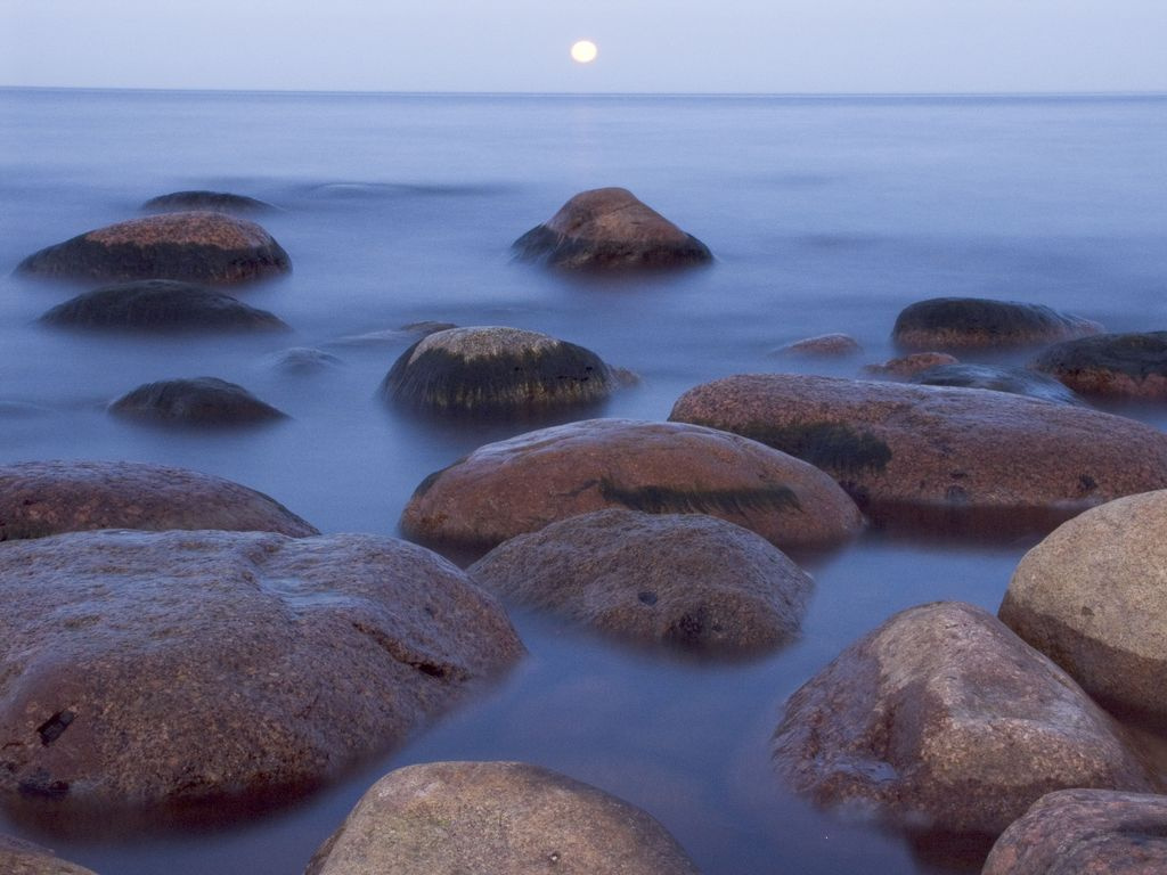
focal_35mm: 64
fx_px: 2158
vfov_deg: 22.9
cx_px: 584
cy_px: 438
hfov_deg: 30.3
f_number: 9
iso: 50
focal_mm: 16.7
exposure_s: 30
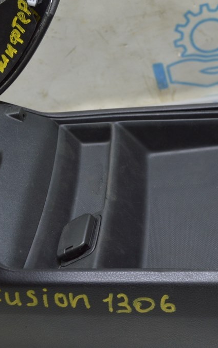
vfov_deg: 34.0
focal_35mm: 60
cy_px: 174
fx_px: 570
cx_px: 127
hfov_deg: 21.6
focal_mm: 26
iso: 400
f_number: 5.6
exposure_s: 1/20
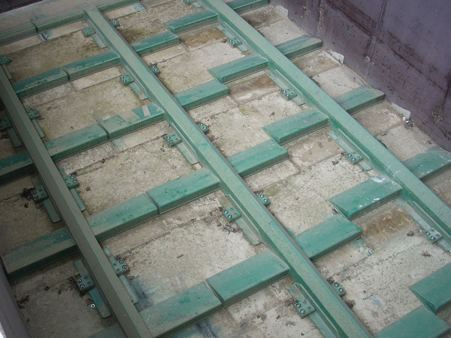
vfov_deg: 32.8
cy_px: 188
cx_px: 218
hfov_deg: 42.9
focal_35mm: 44
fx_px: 573
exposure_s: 1/92.5
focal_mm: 6.2
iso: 64
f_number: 2.8
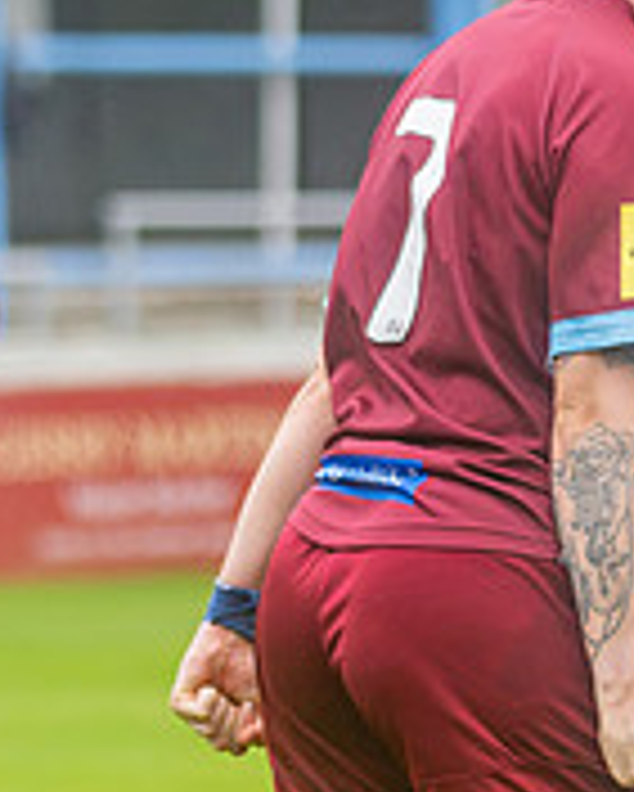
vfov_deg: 2.2
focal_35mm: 866
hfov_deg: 1.8
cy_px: 829
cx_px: 411
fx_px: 20294
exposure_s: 1/1600
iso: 400
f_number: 2.8
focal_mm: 135
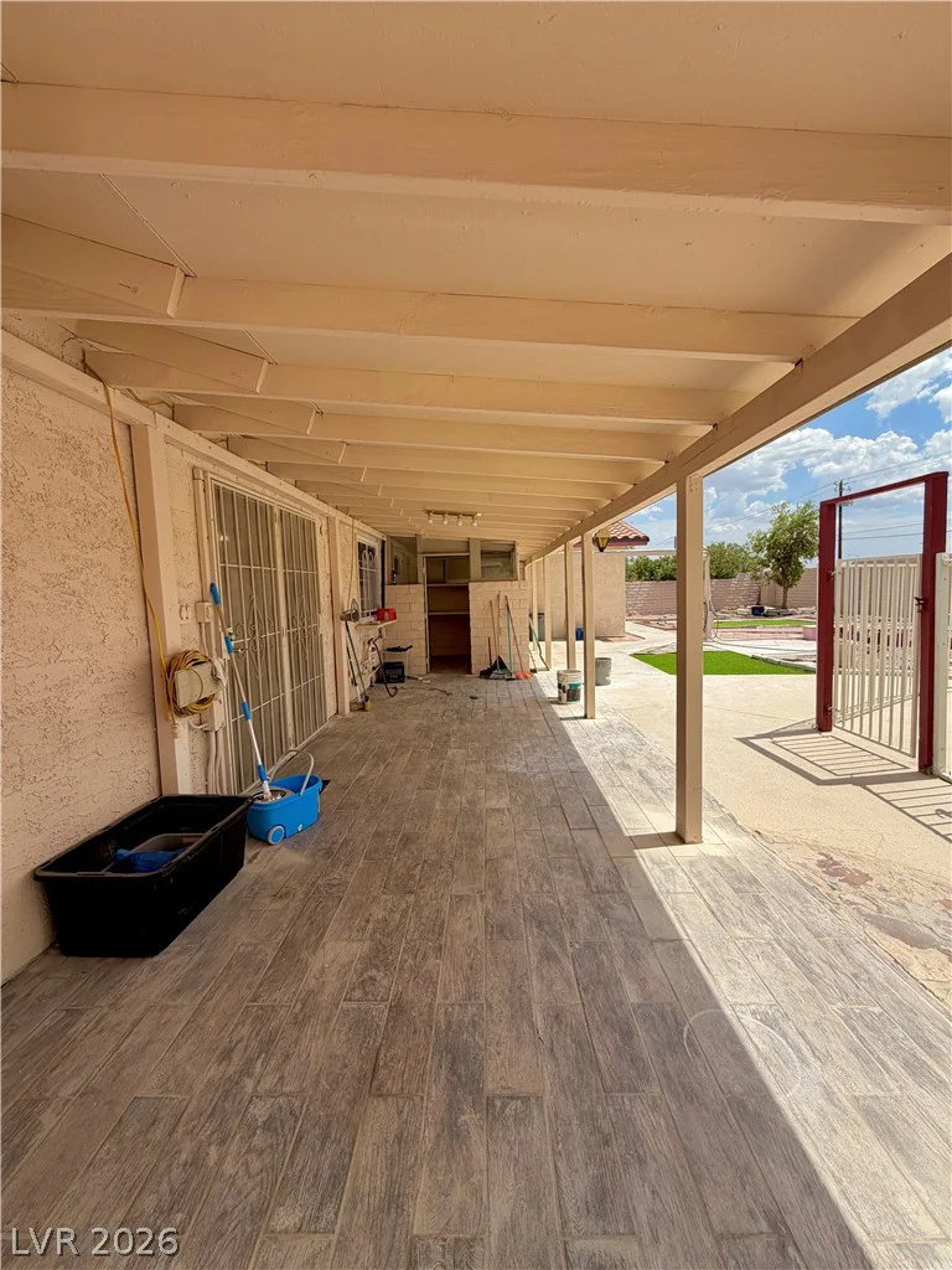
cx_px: 476
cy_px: 635
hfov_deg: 85.7
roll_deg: +2.4
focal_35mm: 14
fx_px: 513
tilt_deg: -4.8
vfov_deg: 102.1
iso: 20
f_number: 2.2
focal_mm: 2.22
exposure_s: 1/820
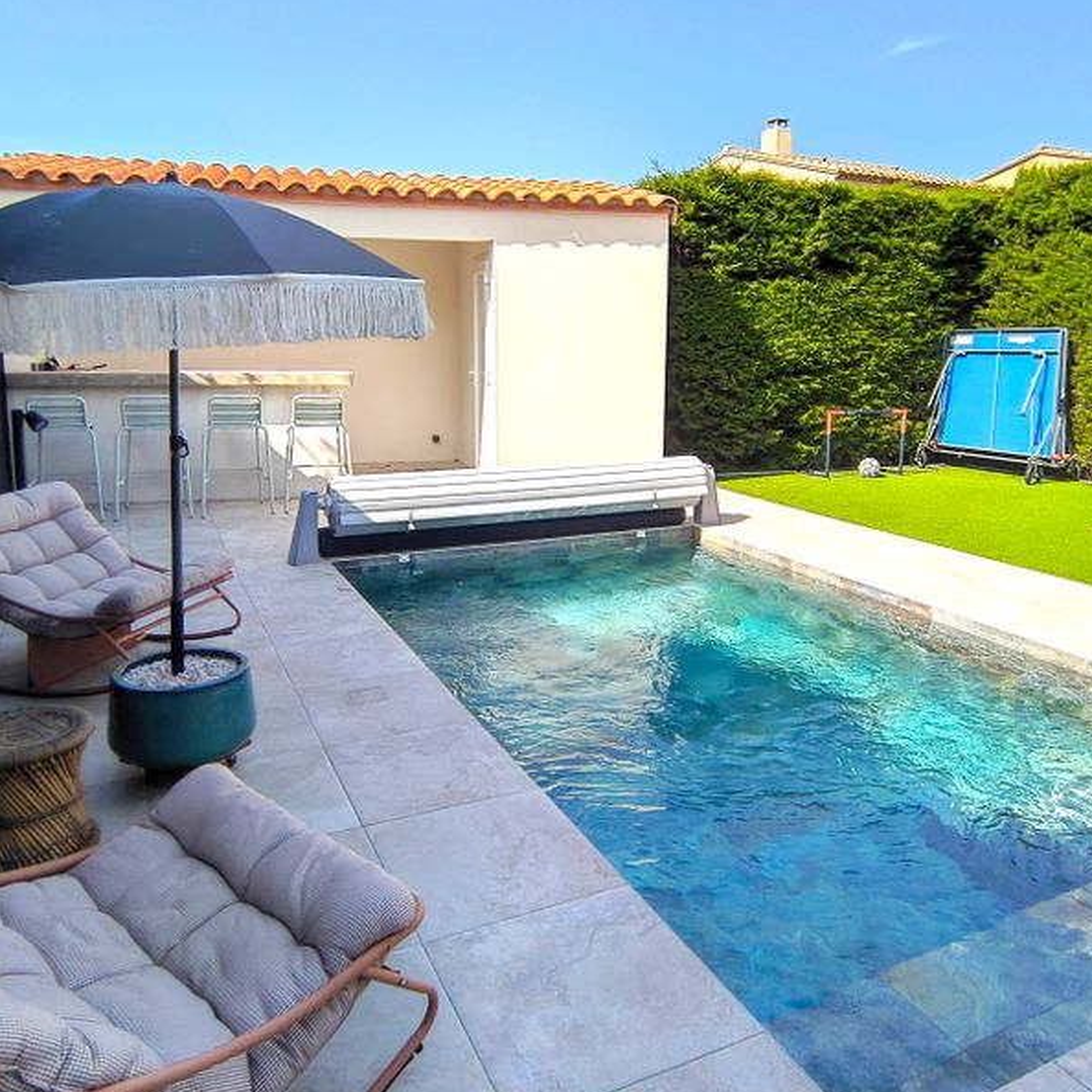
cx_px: 548
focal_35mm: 25
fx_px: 892
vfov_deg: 62.6
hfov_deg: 62.9
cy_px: 460
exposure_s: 1/1603
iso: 108
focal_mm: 1.64
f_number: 2.2
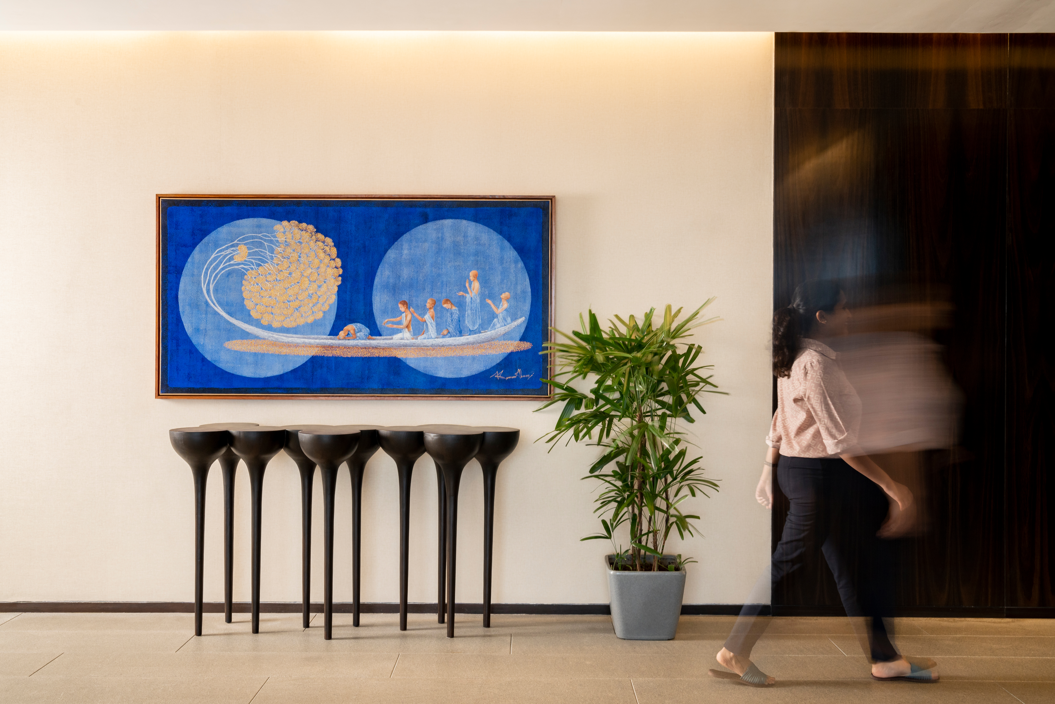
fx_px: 996
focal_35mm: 34
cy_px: 352
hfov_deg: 55.8
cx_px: 528
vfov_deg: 38.9
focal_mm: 34
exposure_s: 1/2.5
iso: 400
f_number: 11
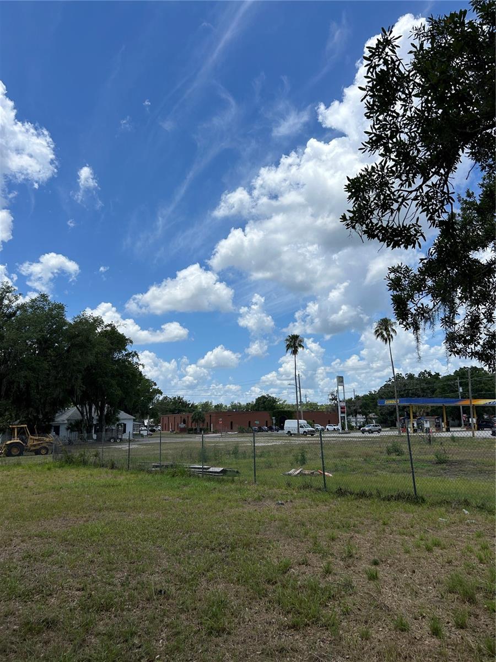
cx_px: 248
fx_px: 497
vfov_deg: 67.3
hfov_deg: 53.1
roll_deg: +1.8
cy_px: 331
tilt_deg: +9.8
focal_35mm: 26
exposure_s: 1/6993
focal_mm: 5.7
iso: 50
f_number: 1.5
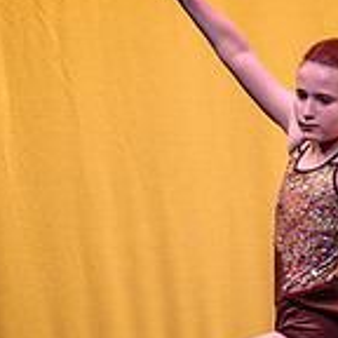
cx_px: 934
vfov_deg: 2.7
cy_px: 250
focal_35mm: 661
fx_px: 7302
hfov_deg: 2.6
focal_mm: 116
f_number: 2.8
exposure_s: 1/400
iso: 1250
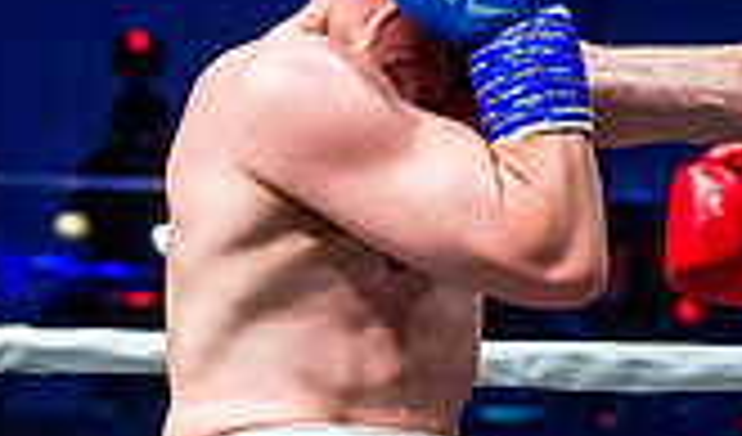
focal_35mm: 277
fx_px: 5510
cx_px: 951
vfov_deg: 4.5
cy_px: 158
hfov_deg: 7.6
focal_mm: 70
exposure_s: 1/1000
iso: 4000
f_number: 4
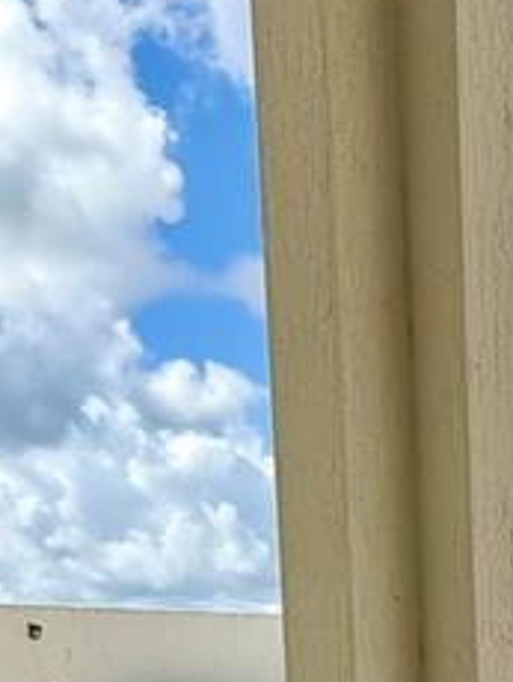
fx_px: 1440
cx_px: 741
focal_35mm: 73
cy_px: 881
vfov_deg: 23.6
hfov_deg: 18.2
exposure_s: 1/3125
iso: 50
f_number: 2.2
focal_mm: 2.22
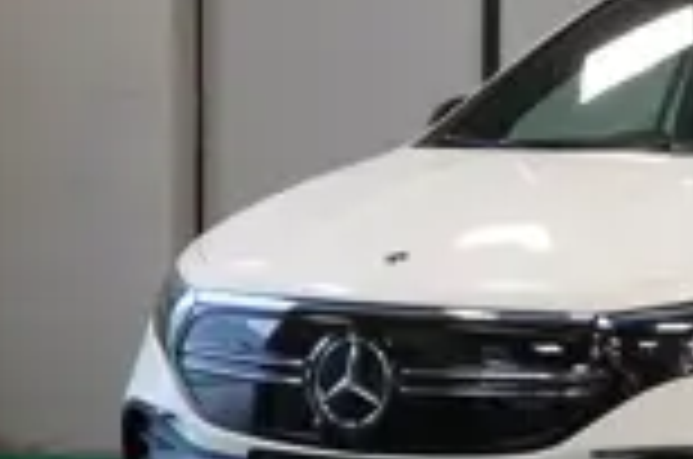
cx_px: 824
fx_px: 2939
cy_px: 194
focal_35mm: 153
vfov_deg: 8.9
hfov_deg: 13.1
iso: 1600
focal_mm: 49
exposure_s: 1/160
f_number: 4.5
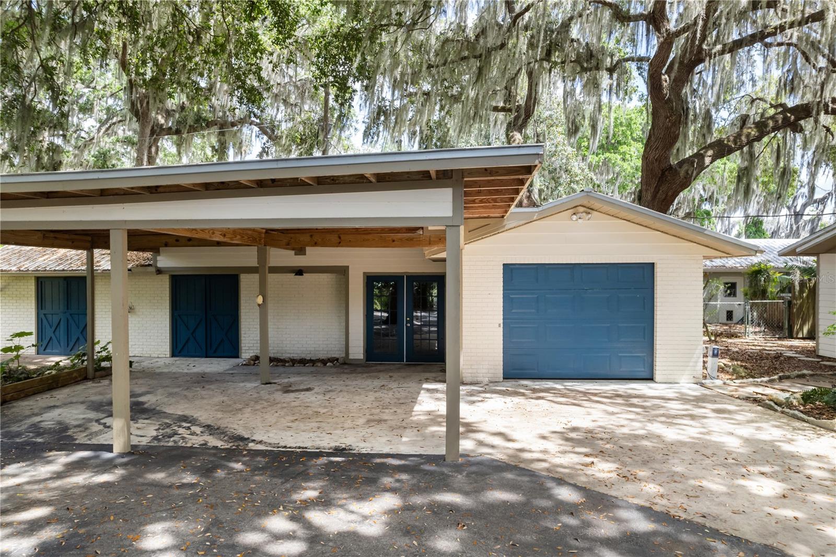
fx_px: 511
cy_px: 278
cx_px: 418
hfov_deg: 78.6
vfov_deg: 57.2
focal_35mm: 22
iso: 130
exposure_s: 1/320
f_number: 2.8
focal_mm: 8.38
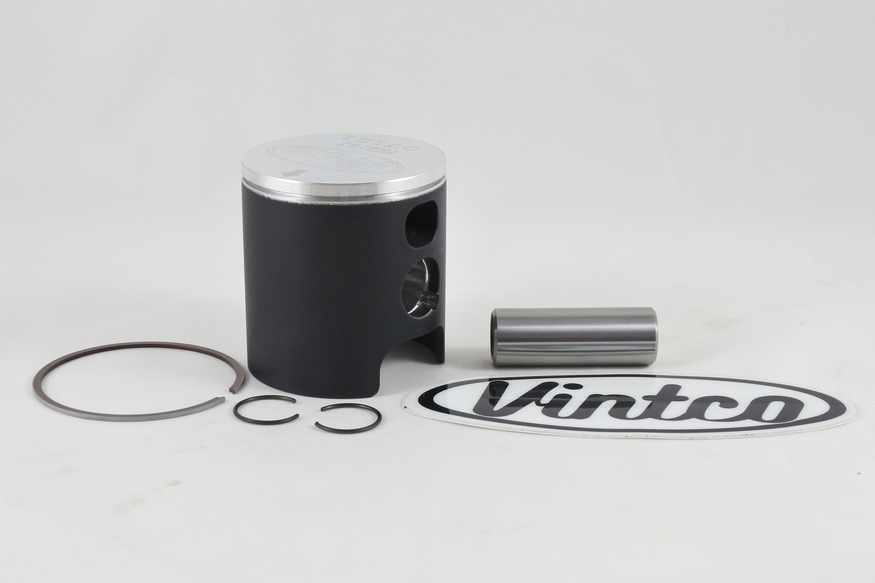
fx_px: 1118
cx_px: 438
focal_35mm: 46
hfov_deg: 42.7
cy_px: 292
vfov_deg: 29.2
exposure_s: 1/125
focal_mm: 17.2
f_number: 4.5
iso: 500
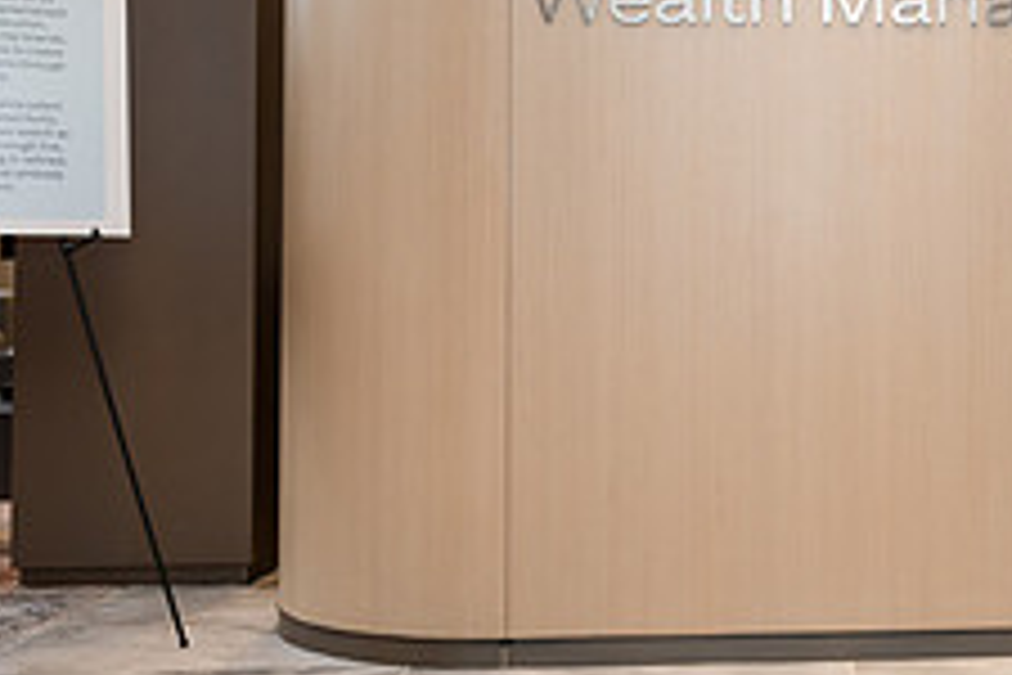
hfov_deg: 30.7
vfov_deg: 21.7
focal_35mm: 62
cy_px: 178
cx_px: 945
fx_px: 1743
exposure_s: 1/160
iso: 400
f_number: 3.2
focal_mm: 24
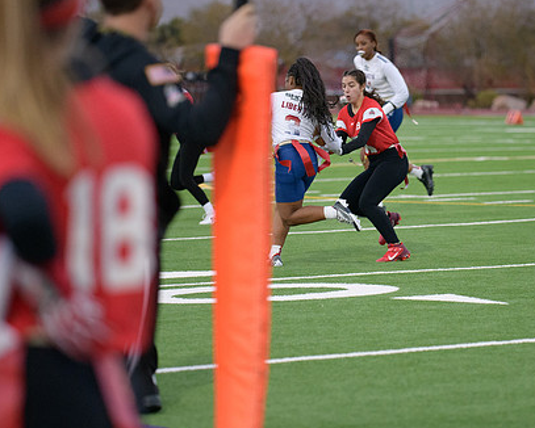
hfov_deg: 9.9
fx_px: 3073
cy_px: 187
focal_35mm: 194
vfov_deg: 8.0
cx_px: 368
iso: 4000
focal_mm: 145
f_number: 2.8
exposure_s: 1/3200
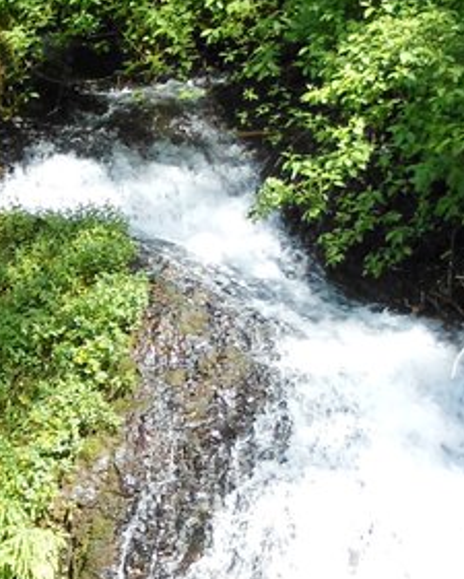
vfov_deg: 6.1
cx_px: -344
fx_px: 5439
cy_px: 643
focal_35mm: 317
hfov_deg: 4.8
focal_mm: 13.6
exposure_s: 1/80
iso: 80
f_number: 4.4
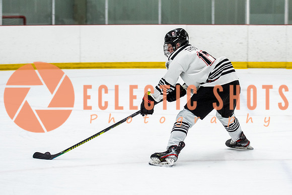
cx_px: 181
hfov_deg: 15.4
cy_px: 86
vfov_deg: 10.3
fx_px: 1082
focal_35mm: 133
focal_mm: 70
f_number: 2.8
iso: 640
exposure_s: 1/400
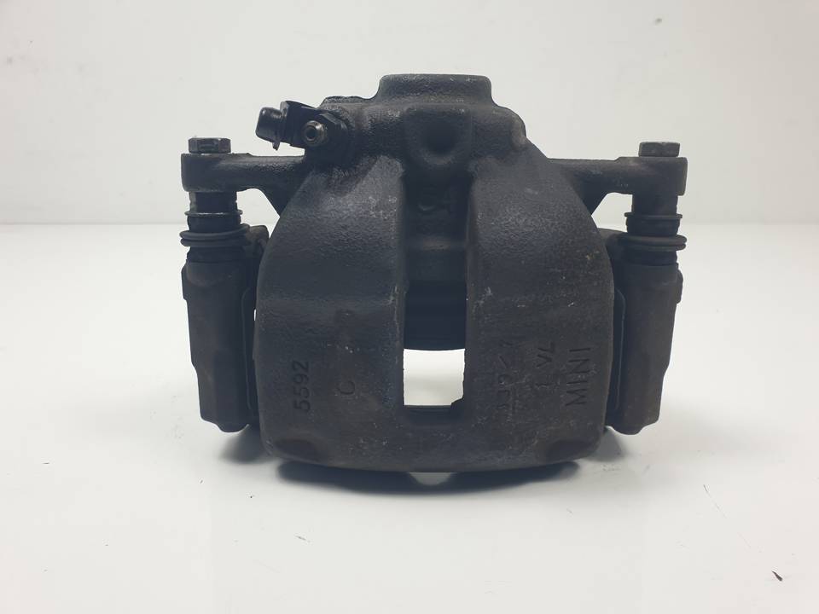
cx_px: 410
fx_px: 615
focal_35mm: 26
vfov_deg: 53.1
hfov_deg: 67.3
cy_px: 307
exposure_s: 1/177
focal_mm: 4.3
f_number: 2.4
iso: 50
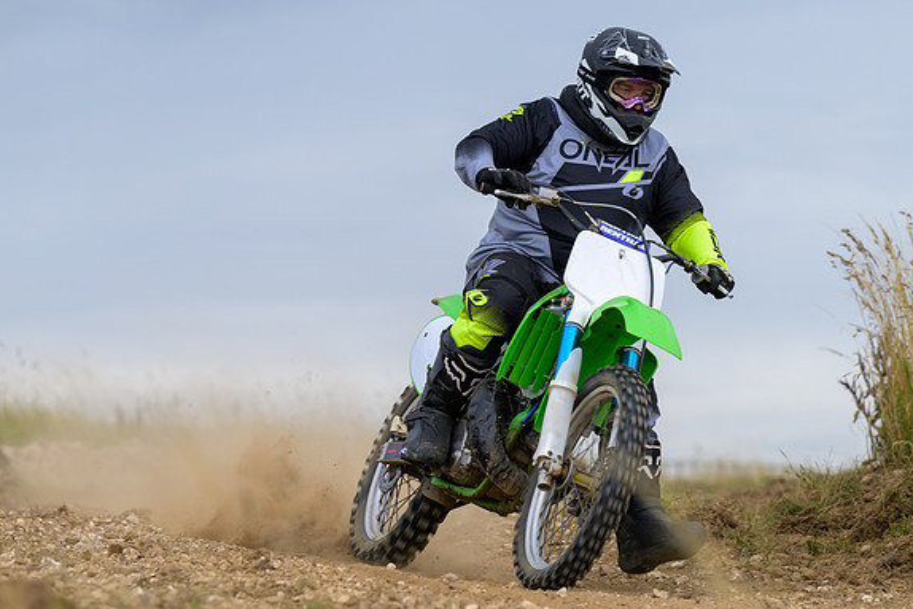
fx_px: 5555
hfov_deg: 9.4
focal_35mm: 219
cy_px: 305
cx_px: 456
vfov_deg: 6.3
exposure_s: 1/400
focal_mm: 145
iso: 64
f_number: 4
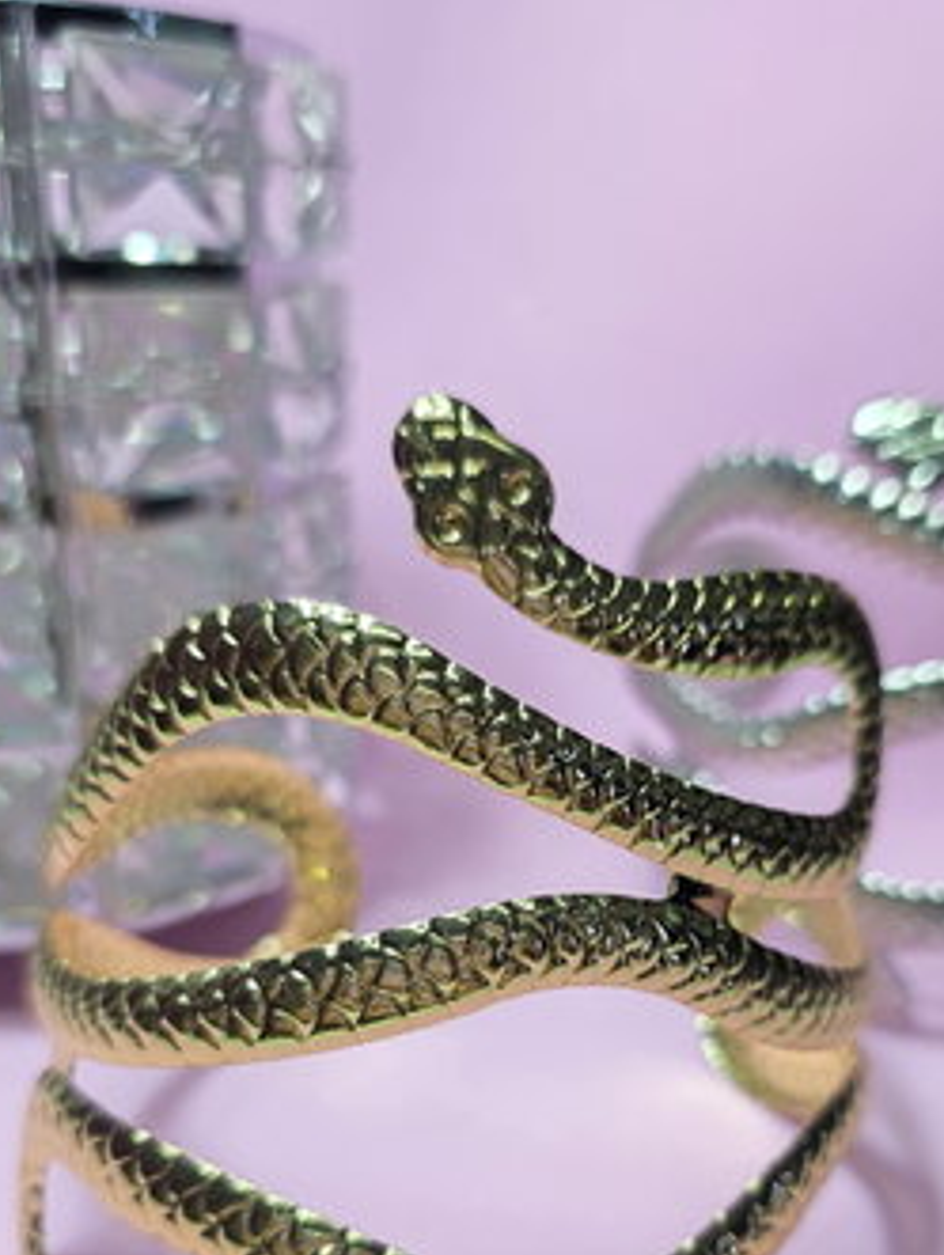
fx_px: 1343
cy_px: 878
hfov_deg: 38.7
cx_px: 523
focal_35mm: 37
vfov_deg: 48.9
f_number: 1.7
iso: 100
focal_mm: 6.3
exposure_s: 1/100
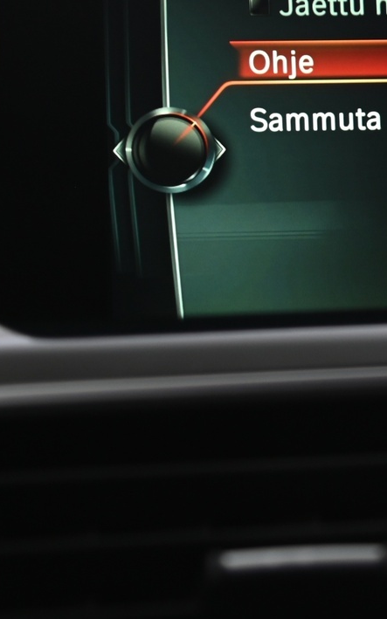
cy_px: 276
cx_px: 588
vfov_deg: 11.5
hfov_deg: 7.1
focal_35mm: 182
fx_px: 3072
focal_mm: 78
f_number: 4
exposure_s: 1/15
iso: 1000
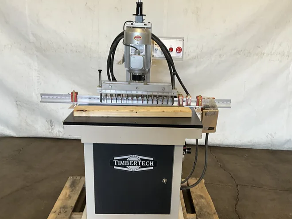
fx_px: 279
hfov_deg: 55.2
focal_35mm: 33
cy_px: 121
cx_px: 159
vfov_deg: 42.9
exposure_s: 1/60
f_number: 1.8
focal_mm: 3
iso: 80
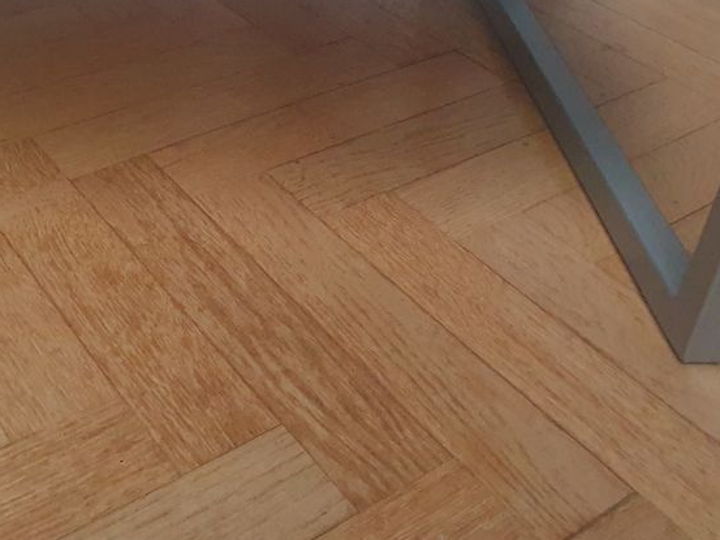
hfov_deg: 39.6
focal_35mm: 47
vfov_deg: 30.1
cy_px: 105
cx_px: 207
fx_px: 978
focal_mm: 4.32
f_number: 2.4
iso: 800
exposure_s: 1/50
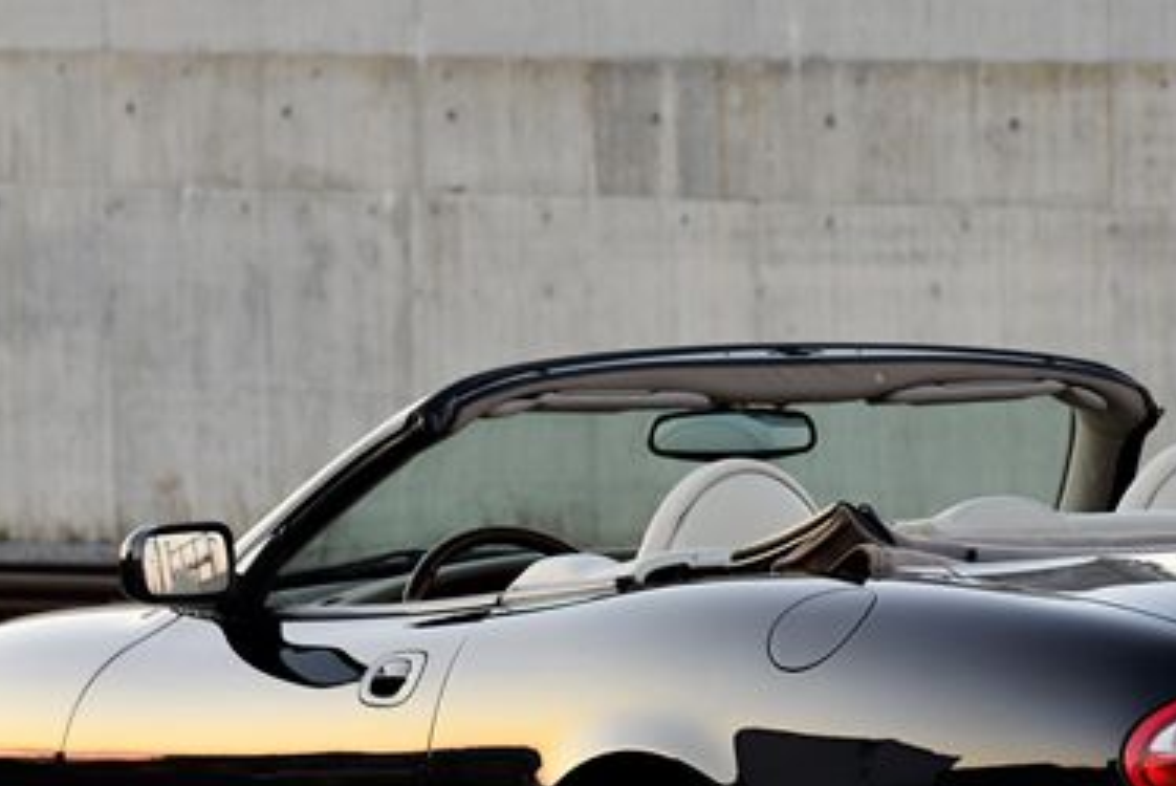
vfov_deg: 5.4
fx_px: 8369
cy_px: 490
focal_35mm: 256
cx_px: 928
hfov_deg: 8.0
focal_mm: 100
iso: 500
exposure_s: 1/50
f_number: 6.3
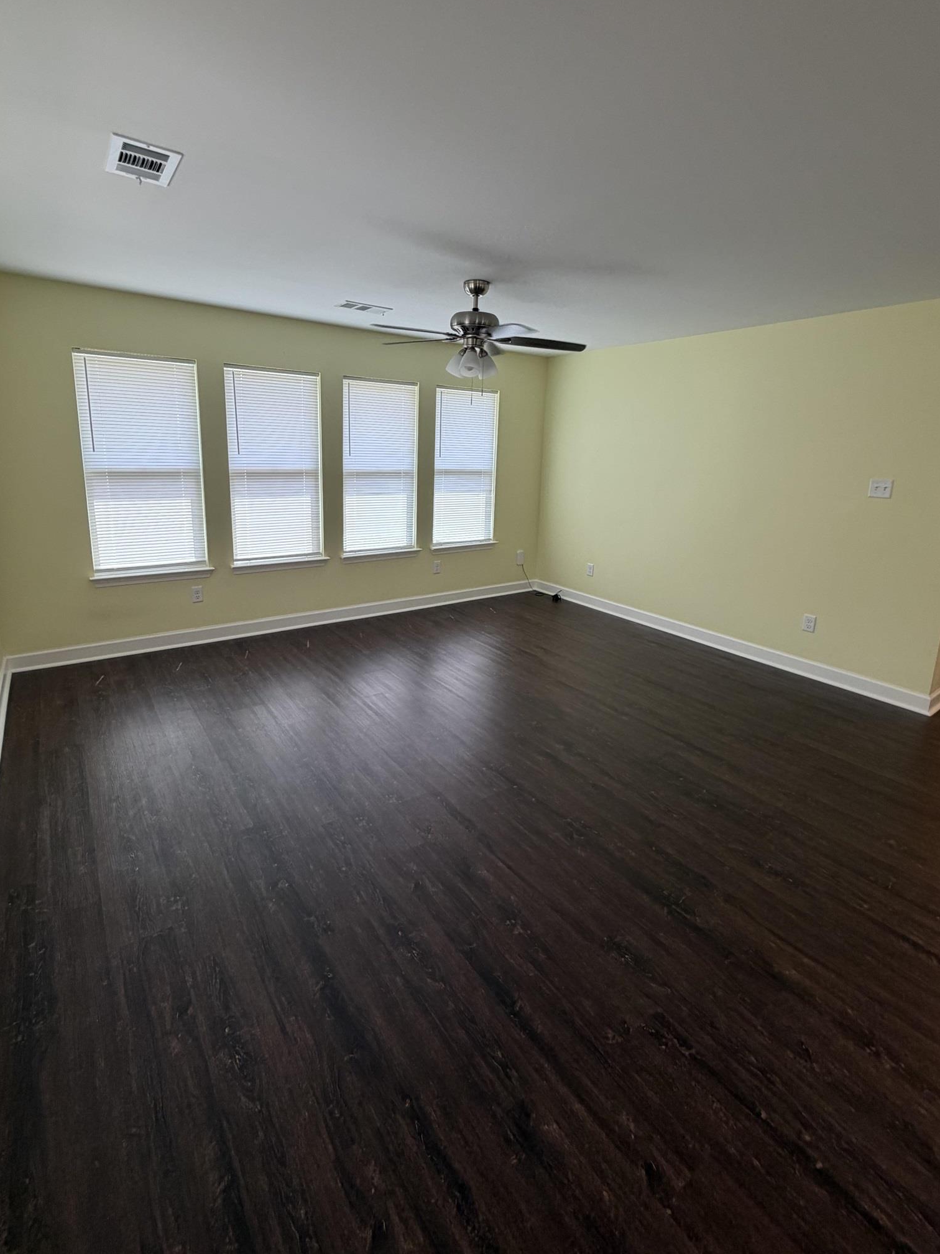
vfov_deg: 94.2
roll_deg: -1.6
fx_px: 579
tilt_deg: -10.3
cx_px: 455
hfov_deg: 78.1
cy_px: 568
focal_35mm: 16
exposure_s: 1/120
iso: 125
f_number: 2.2
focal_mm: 2.22
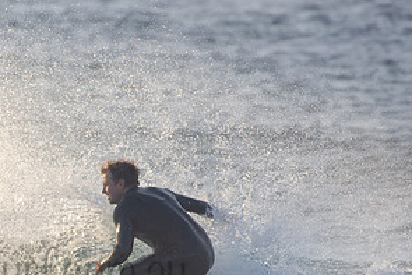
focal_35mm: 1475
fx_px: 16888
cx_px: 38
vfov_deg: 0.9
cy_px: 256
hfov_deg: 1.4
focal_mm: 500
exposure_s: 1/1250
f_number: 5.6
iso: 400
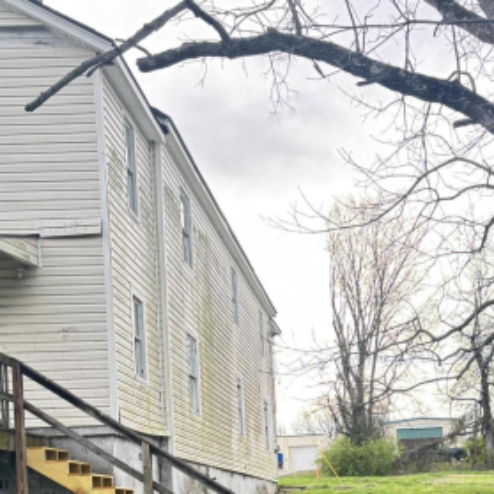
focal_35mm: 55
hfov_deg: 30.0
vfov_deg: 29.0
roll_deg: +2.1
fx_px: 888
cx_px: 428
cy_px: 498
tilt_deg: +0.7
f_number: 1.6
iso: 50
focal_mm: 5.96
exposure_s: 1/163
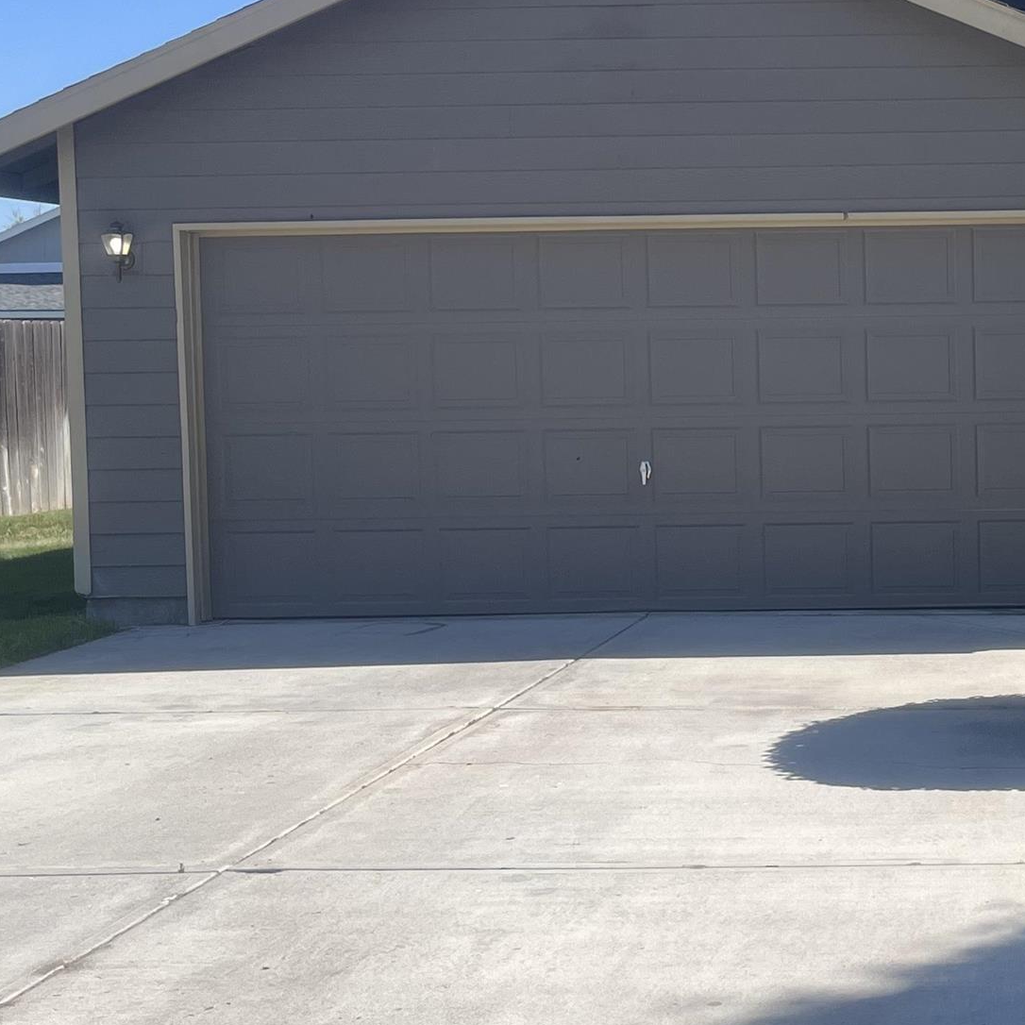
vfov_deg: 26.5
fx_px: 2178
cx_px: 1083
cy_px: 434
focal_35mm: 65
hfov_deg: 24.9
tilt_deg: -2.2
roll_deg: +0.5
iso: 50
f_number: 1.6
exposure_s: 1/3876
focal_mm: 5.1
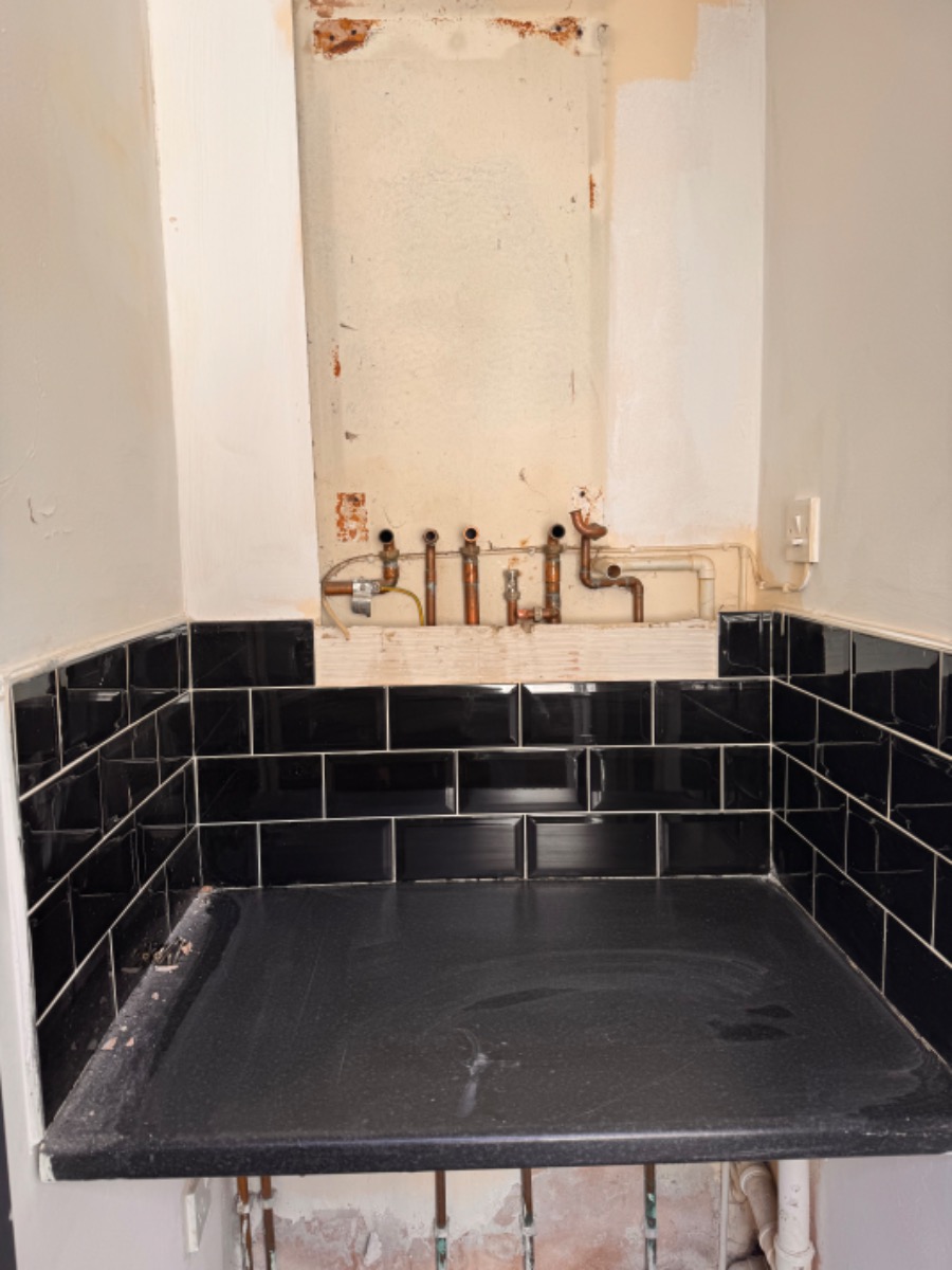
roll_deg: +1.4
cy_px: 635
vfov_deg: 71.6
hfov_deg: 56.8
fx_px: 880
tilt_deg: -5.3
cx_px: 476
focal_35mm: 24
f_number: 1.78
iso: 64
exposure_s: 1/128
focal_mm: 6.76
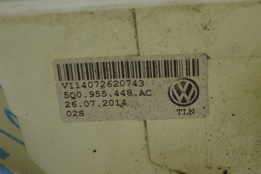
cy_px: 87
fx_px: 598
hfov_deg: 24.6
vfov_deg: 16.5
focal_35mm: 82
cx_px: 130
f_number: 5.6
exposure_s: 1/40
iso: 400
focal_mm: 55
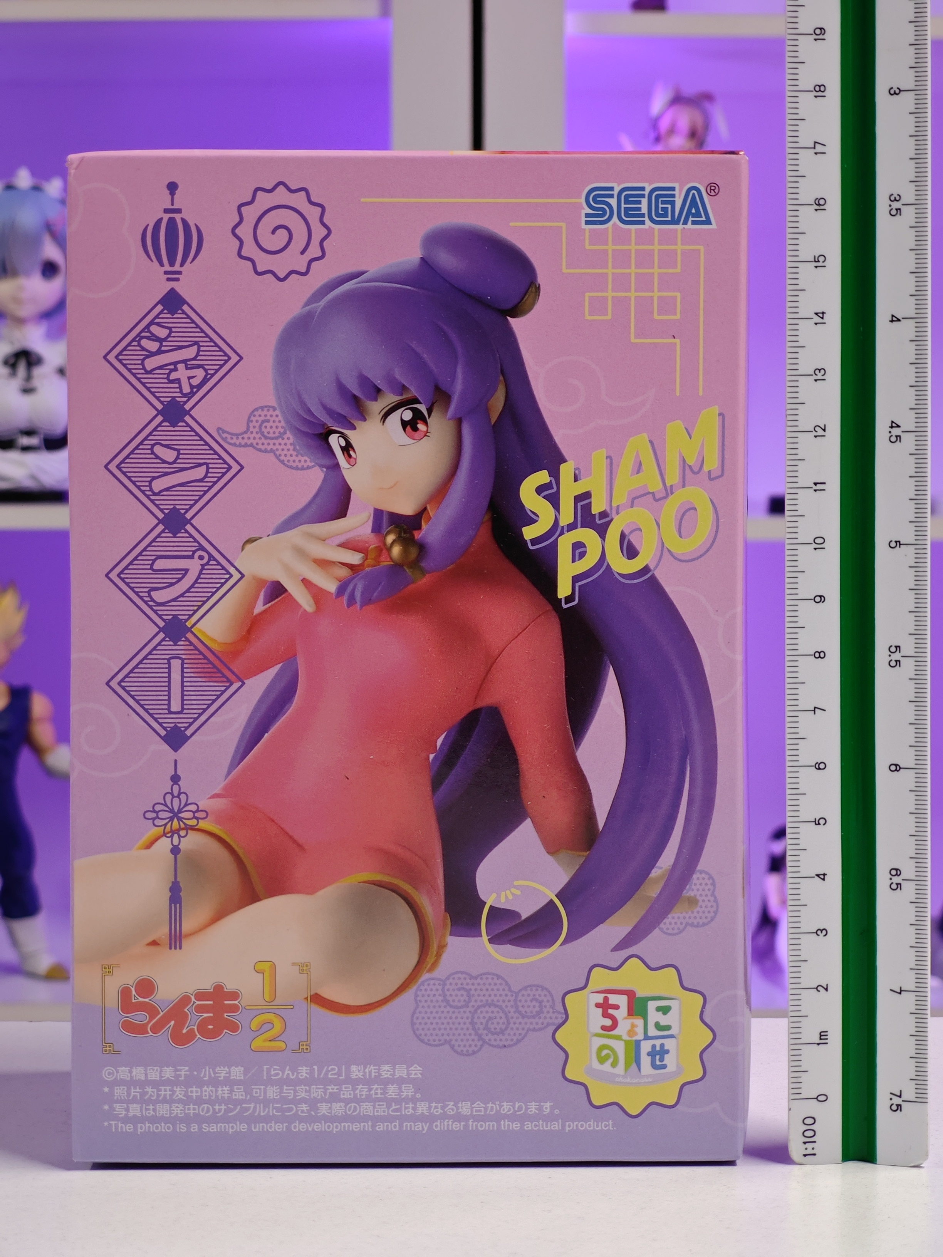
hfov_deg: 18.4
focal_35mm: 80
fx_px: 2906
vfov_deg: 24.4
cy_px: 628
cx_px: 472
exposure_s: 1/18.1
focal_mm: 7.48
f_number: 2.4
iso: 400
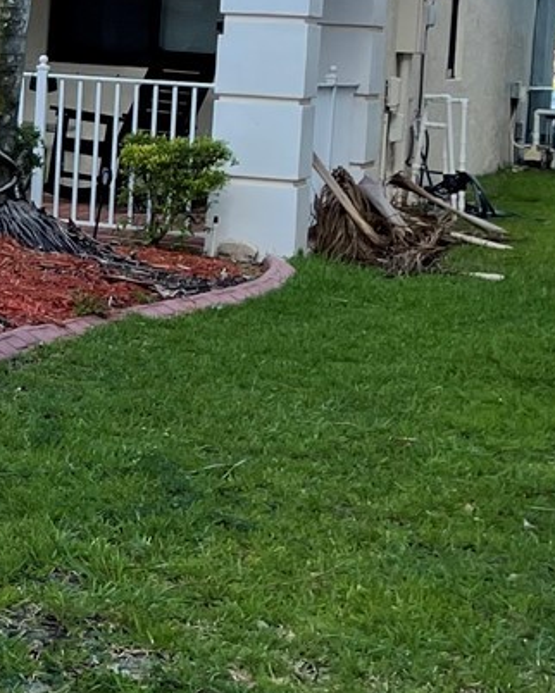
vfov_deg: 18.6
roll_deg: -3.0
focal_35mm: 101
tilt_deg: -0.2
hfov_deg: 12.7
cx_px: -662
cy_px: 47
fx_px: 2072
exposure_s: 1/1033
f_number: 1.6
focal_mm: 4.2
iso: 32
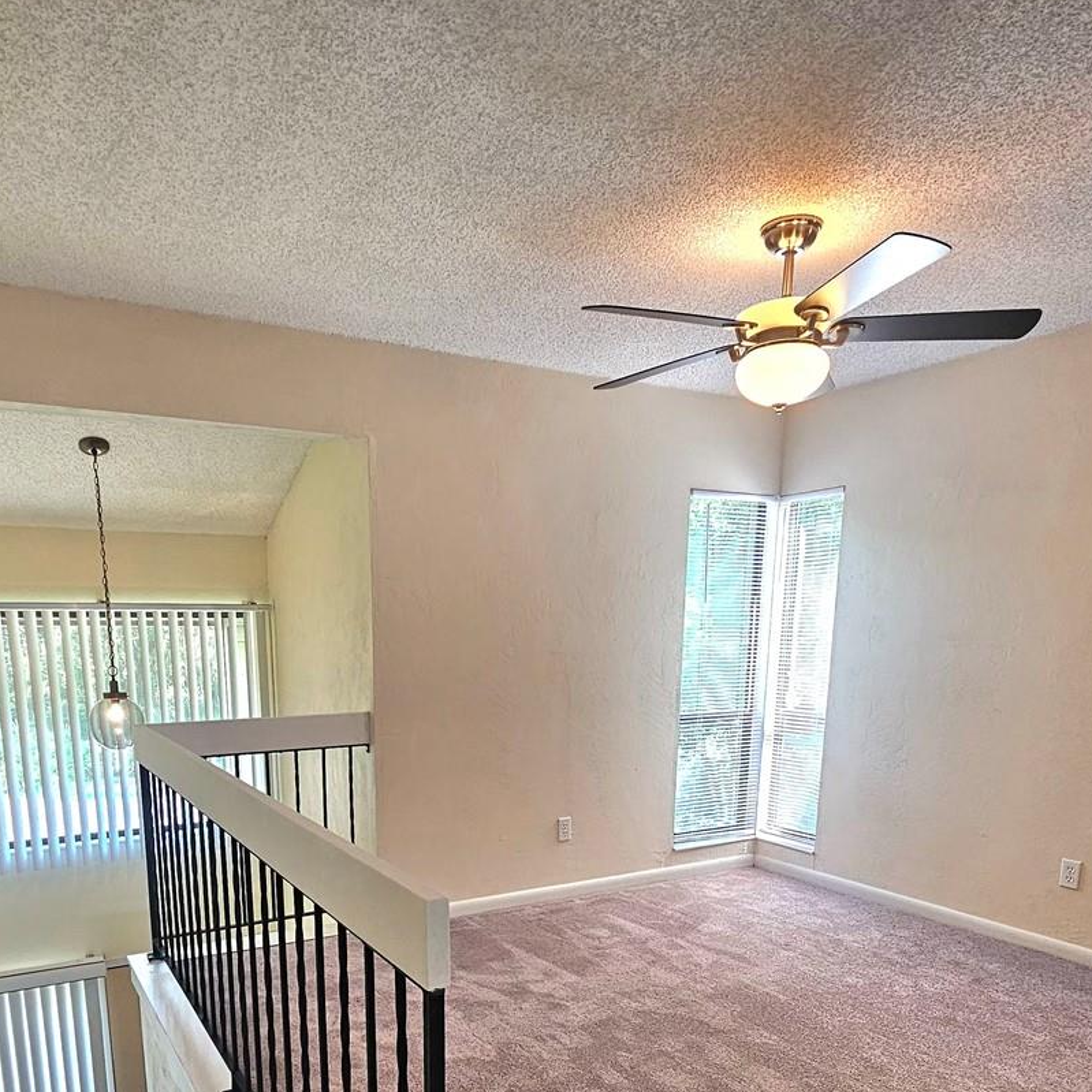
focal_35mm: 23
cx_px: 455
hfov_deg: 66.8
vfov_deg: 63.7
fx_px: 821
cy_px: 805
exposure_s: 1/60.2
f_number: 2.2
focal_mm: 2.2
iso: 100
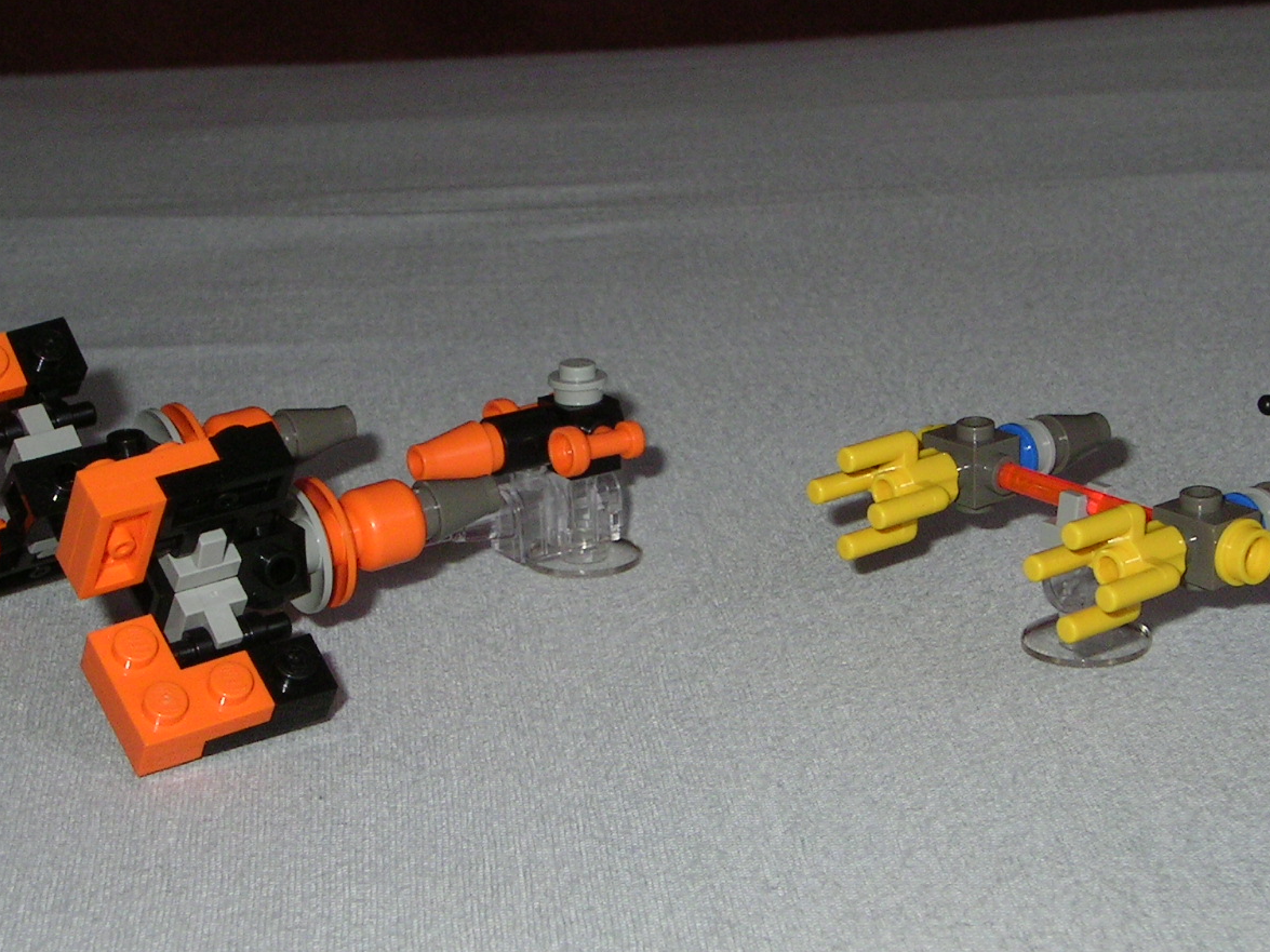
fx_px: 2898
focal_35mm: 79
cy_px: 529
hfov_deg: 24.7
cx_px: 653
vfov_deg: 18.7
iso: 100
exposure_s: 1/48.8
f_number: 6.1
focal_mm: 9.1
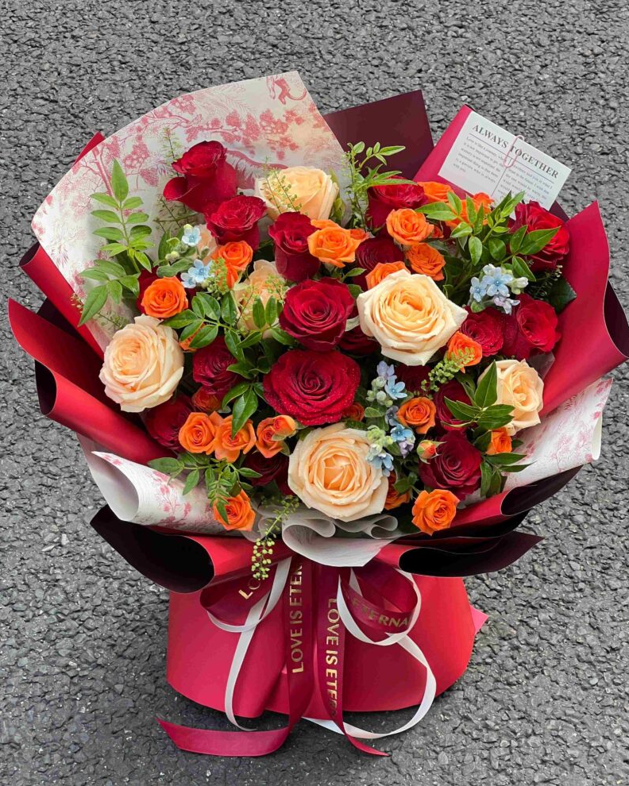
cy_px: 410
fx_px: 1885
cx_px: 316
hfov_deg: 18.9
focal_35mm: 81
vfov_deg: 23.6
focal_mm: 9
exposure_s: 1/99
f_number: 2.8
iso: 100
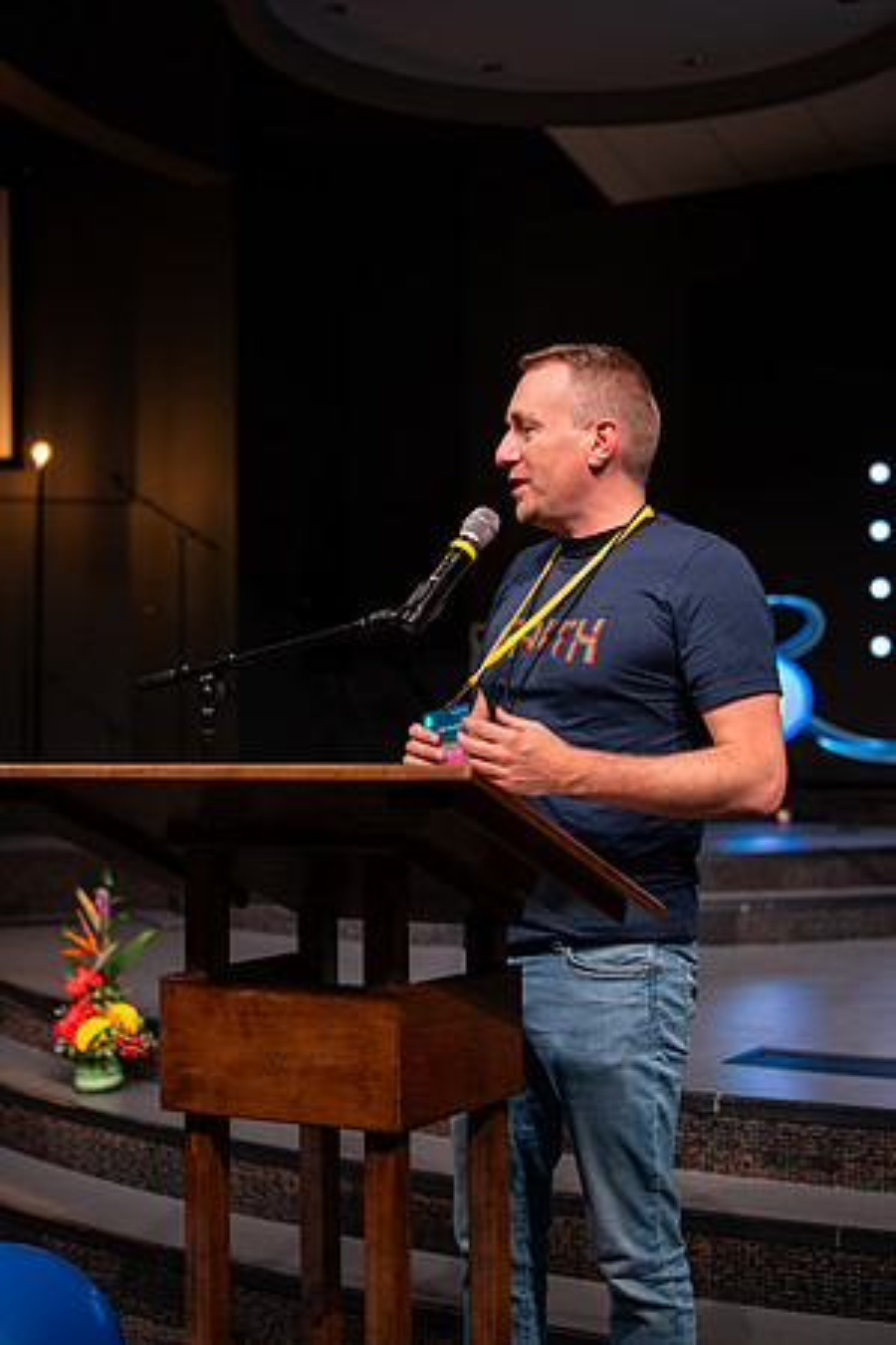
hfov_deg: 27.0
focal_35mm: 50
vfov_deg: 39.6
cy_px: 672
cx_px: 448
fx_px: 1867
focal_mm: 33
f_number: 1.8
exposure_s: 1/50
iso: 160
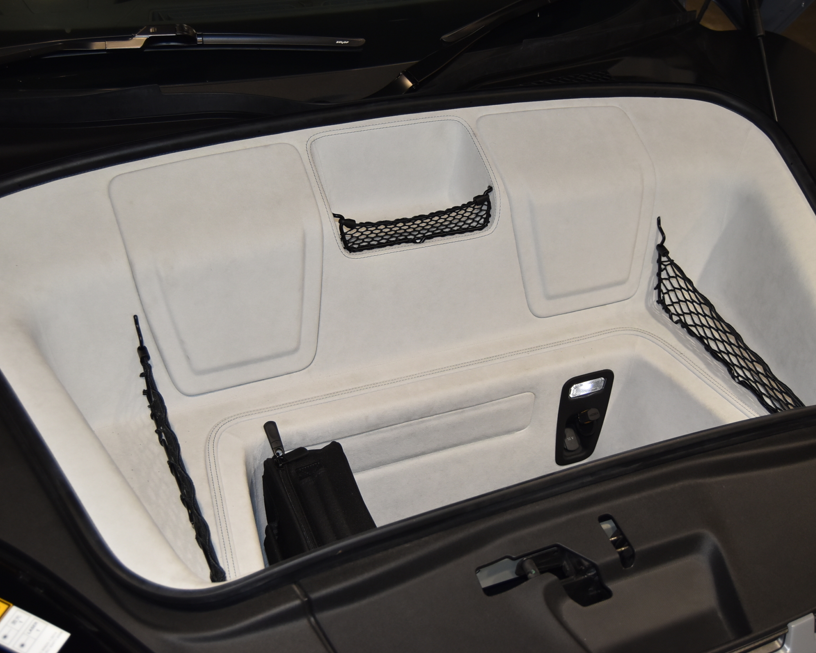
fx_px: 990
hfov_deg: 44.8
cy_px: 323
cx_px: 422
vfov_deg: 36.5
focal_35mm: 41
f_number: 4
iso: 560
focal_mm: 24
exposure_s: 1/60
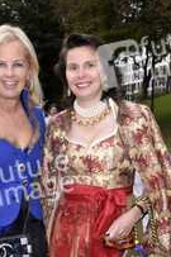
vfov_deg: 25.2
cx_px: 46
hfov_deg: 17.6
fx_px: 550
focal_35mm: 77
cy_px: 248
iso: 250
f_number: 9
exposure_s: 1/160
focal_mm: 26
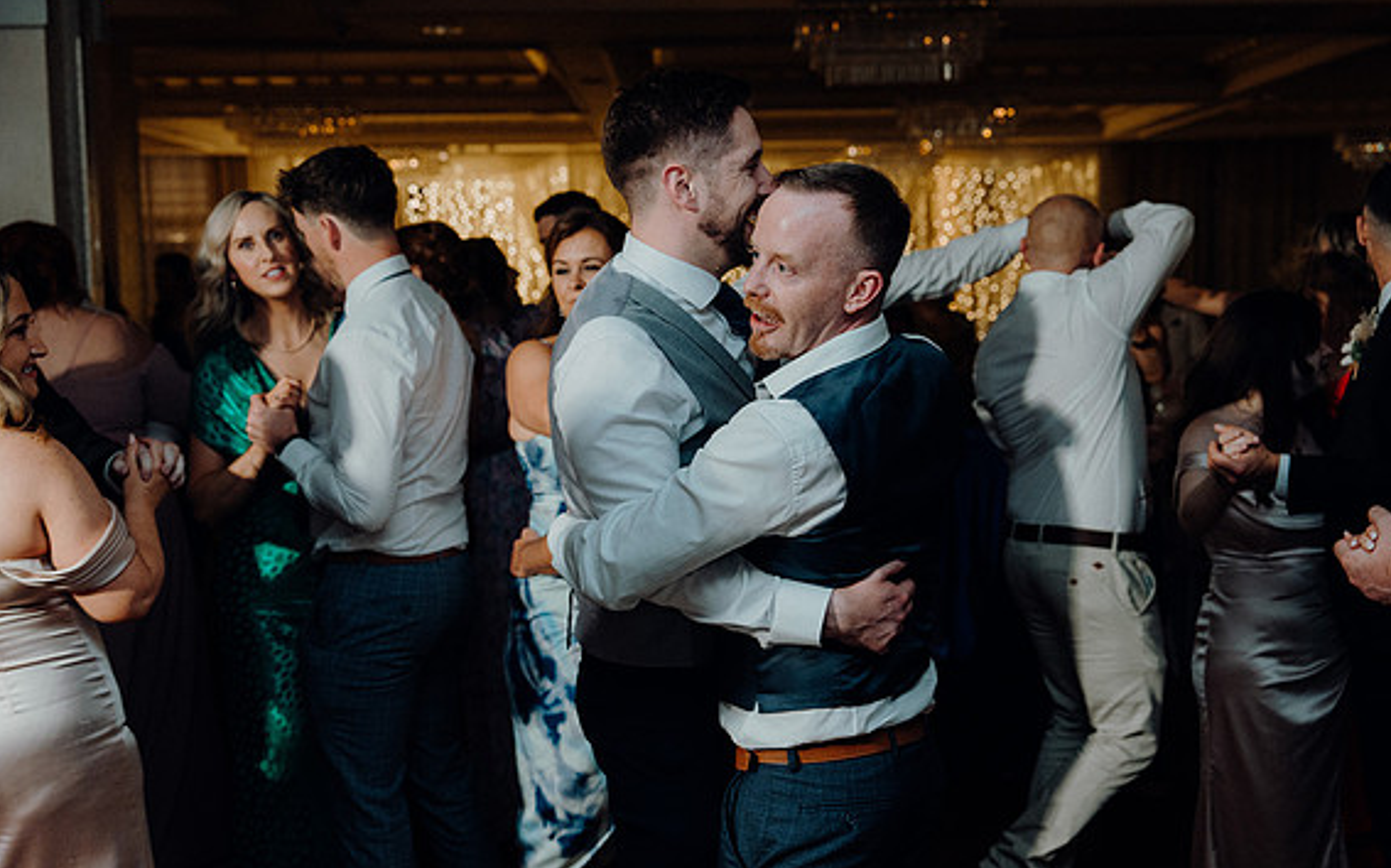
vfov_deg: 26.8
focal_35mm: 48
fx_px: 1819
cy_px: 462
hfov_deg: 41.8
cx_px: 709
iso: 2500
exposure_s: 1/160
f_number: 3.5
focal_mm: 46
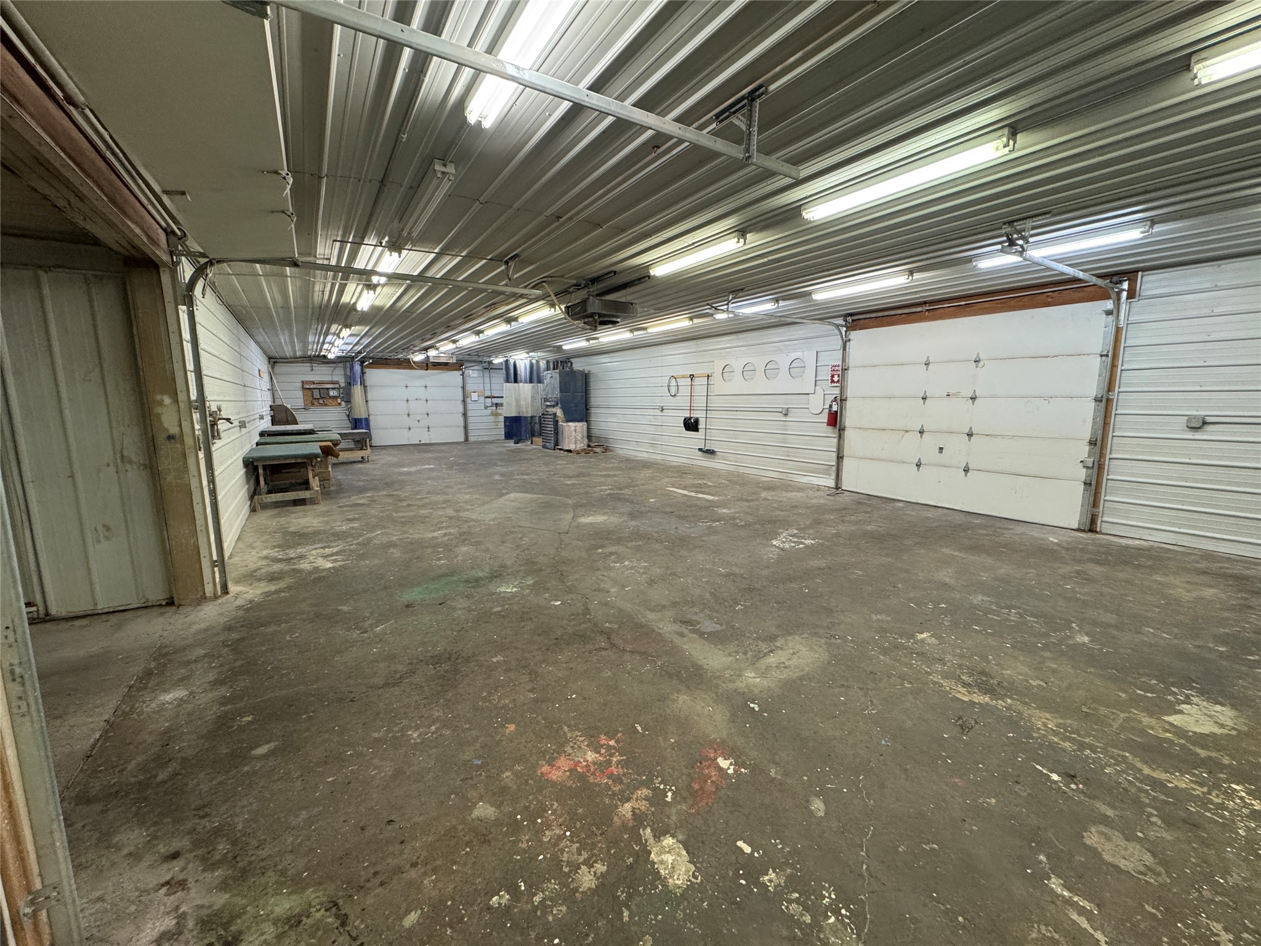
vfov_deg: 85.7
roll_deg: +0.6
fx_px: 510
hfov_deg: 102.1
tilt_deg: -9.5
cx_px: 630
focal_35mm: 14
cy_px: 473
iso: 250
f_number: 2.2
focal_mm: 2.22
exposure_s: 1/120
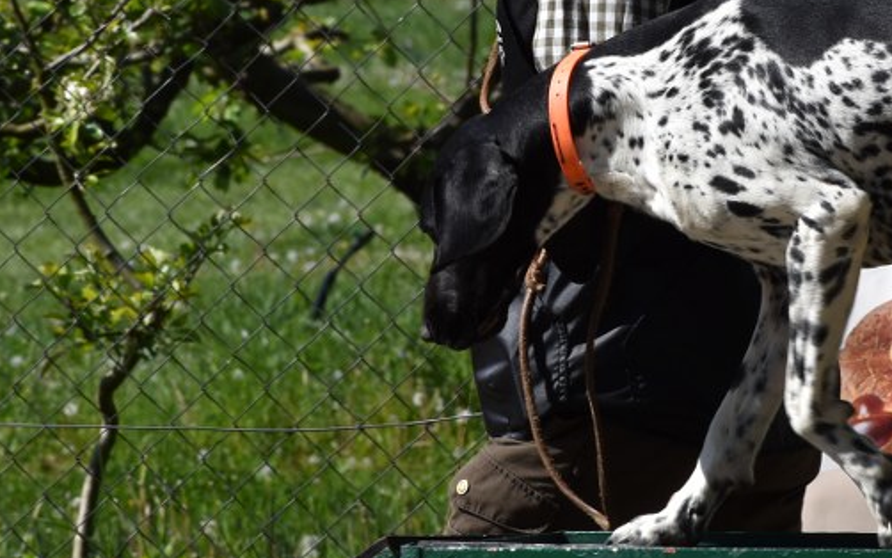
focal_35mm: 507
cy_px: -51
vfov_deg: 2.6
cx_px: 498
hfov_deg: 4.1
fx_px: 12328
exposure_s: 1/500
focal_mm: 130
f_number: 11
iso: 200
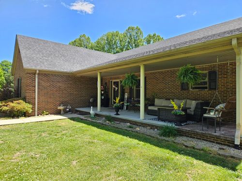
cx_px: 121
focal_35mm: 23
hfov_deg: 73.9
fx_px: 161
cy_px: 90
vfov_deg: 58.9
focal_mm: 5.4
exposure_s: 1/353
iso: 25
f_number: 1.8
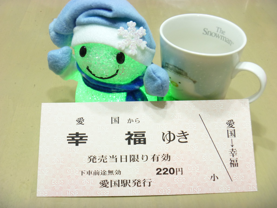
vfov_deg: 35.1
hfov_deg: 45.8
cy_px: 104
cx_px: 138
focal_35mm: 41
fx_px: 328
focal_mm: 7.2
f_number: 3.6
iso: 200
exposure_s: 1/8
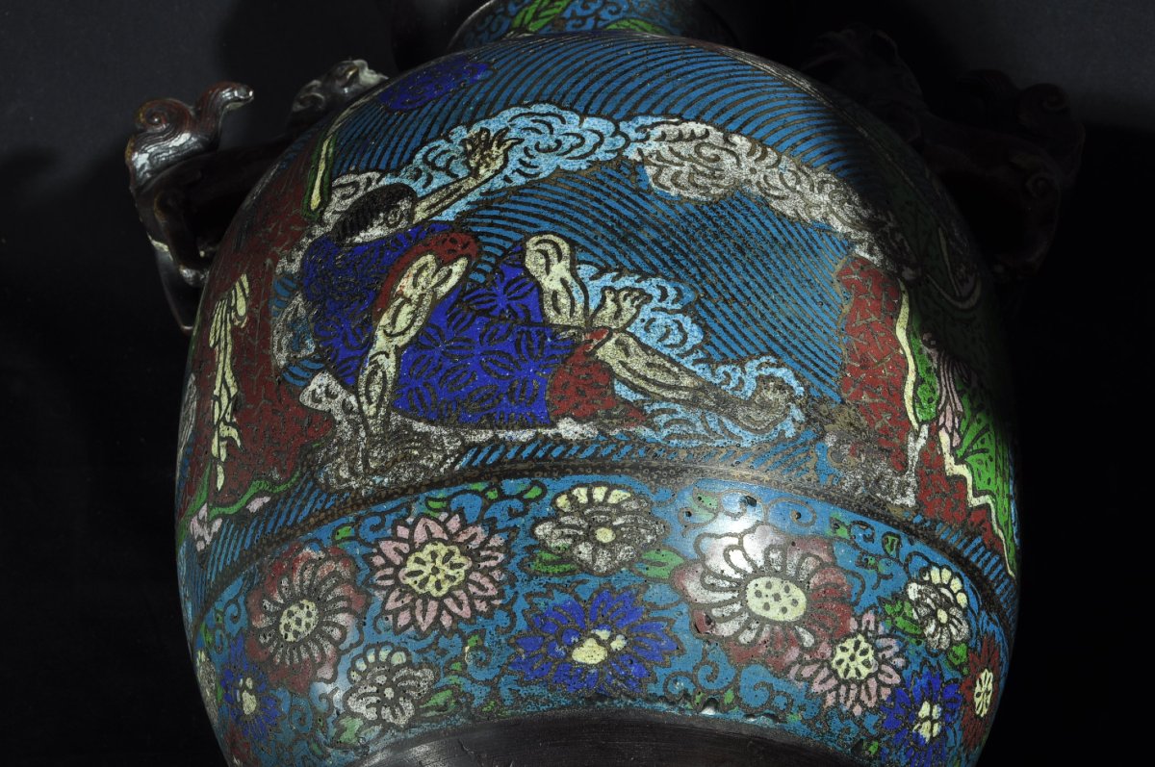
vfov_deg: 18.9
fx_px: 2307
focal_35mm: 72
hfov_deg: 28.1
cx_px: 578
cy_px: 384
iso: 200
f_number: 20
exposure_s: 1/200
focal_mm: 48
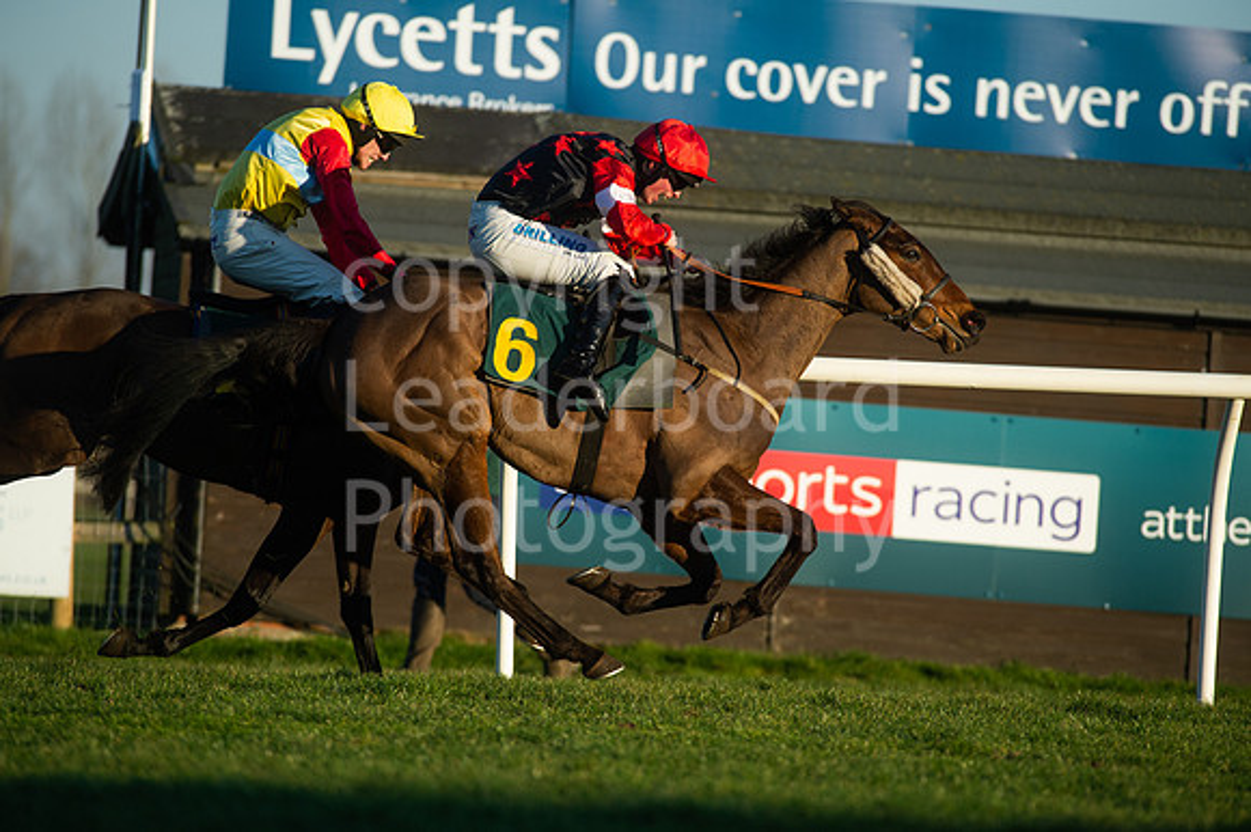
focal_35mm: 300
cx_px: 626
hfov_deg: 6.9
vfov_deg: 4.6
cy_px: 416
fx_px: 10419
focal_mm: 300
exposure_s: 1/4000
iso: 800
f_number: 6.3
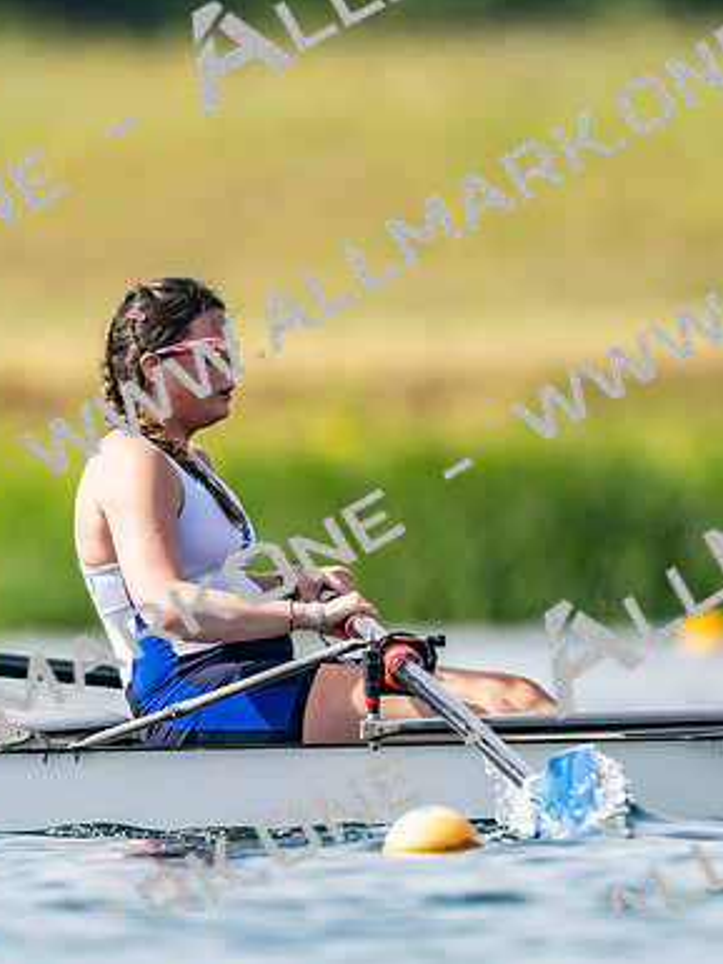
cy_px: 482
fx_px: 36322
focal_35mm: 1305
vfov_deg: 1.5
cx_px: 330
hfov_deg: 1.1
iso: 200
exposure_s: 1/2500
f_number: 4
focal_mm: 600
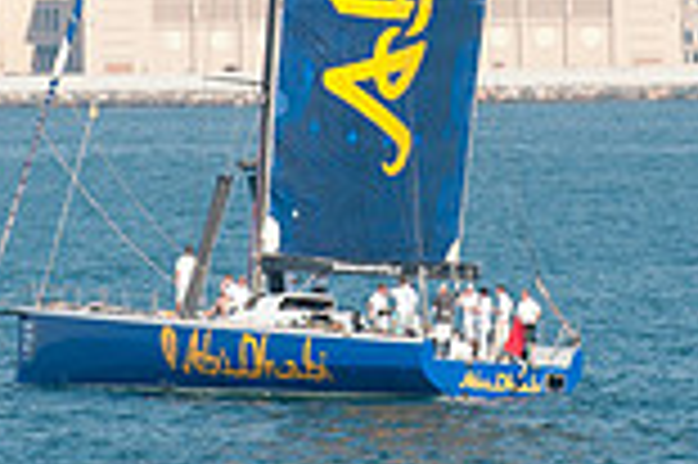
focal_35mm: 1039
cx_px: 405
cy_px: -264
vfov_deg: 1.3
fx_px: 20121
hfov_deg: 2.0
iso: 100
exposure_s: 1/1250
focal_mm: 185
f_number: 3.2
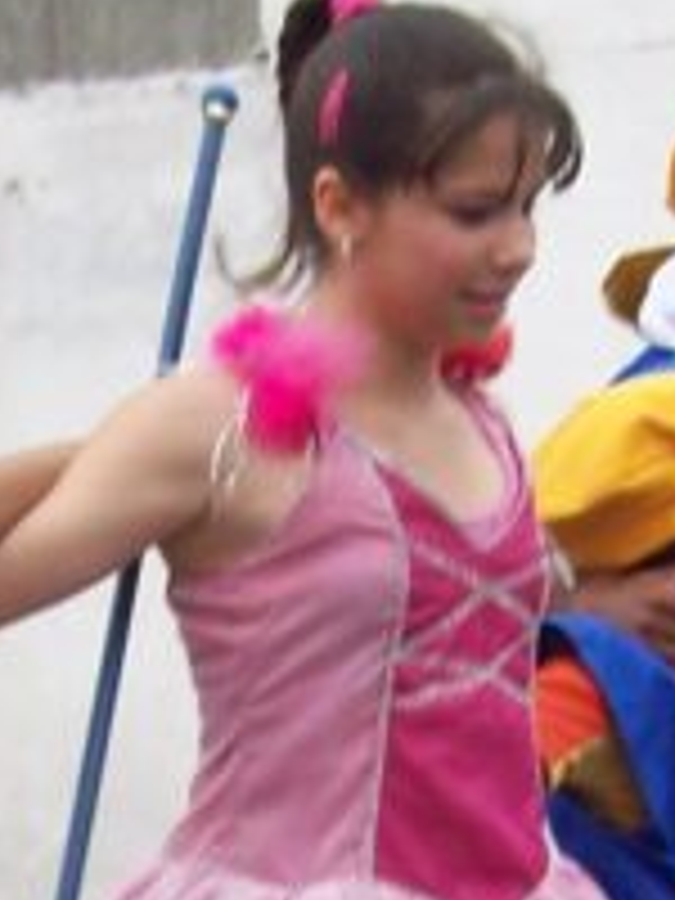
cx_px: 306
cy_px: 954
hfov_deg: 8.1
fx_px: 4784
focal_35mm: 184
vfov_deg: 10.6
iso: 80
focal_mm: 6
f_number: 2.7
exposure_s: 1/248
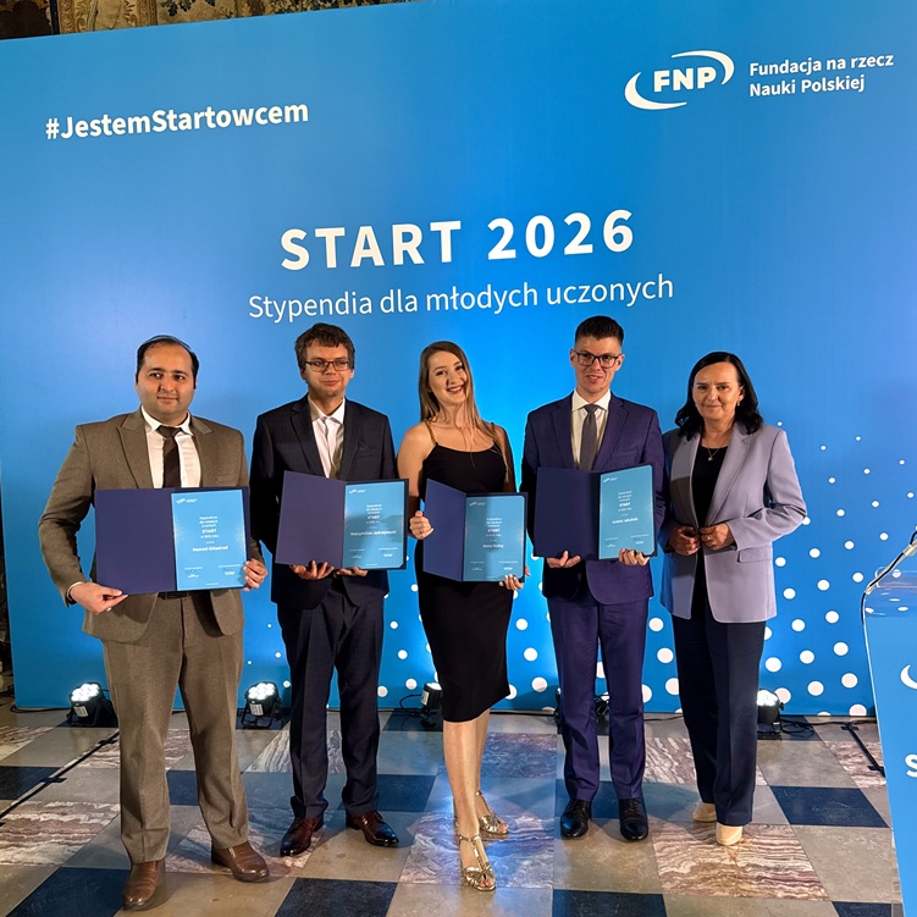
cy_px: 486
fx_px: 869
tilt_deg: -4.8
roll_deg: +1.8
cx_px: 452
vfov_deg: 55.6
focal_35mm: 29
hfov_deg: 55.6
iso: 320
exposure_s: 1/60
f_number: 1.78
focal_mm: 6.76
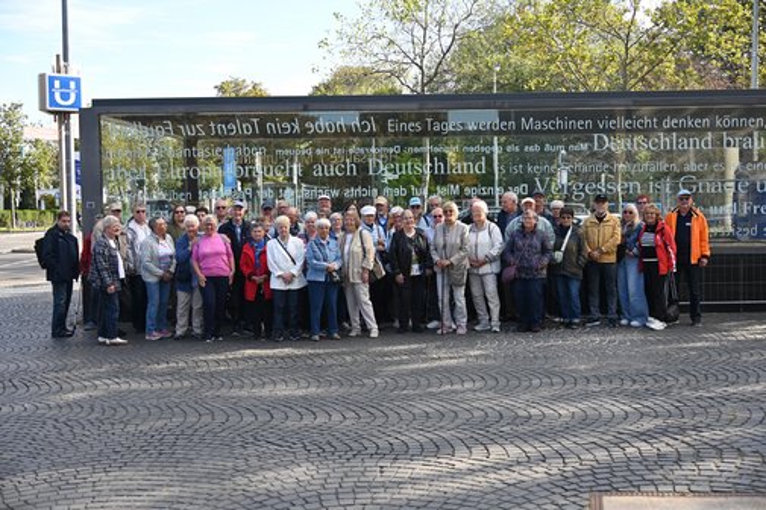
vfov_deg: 31.1
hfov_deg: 45.5
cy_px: 255
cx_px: 383
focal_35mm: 43
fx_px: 914
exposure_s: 1/250
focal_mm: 43
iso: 200
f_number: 5.6
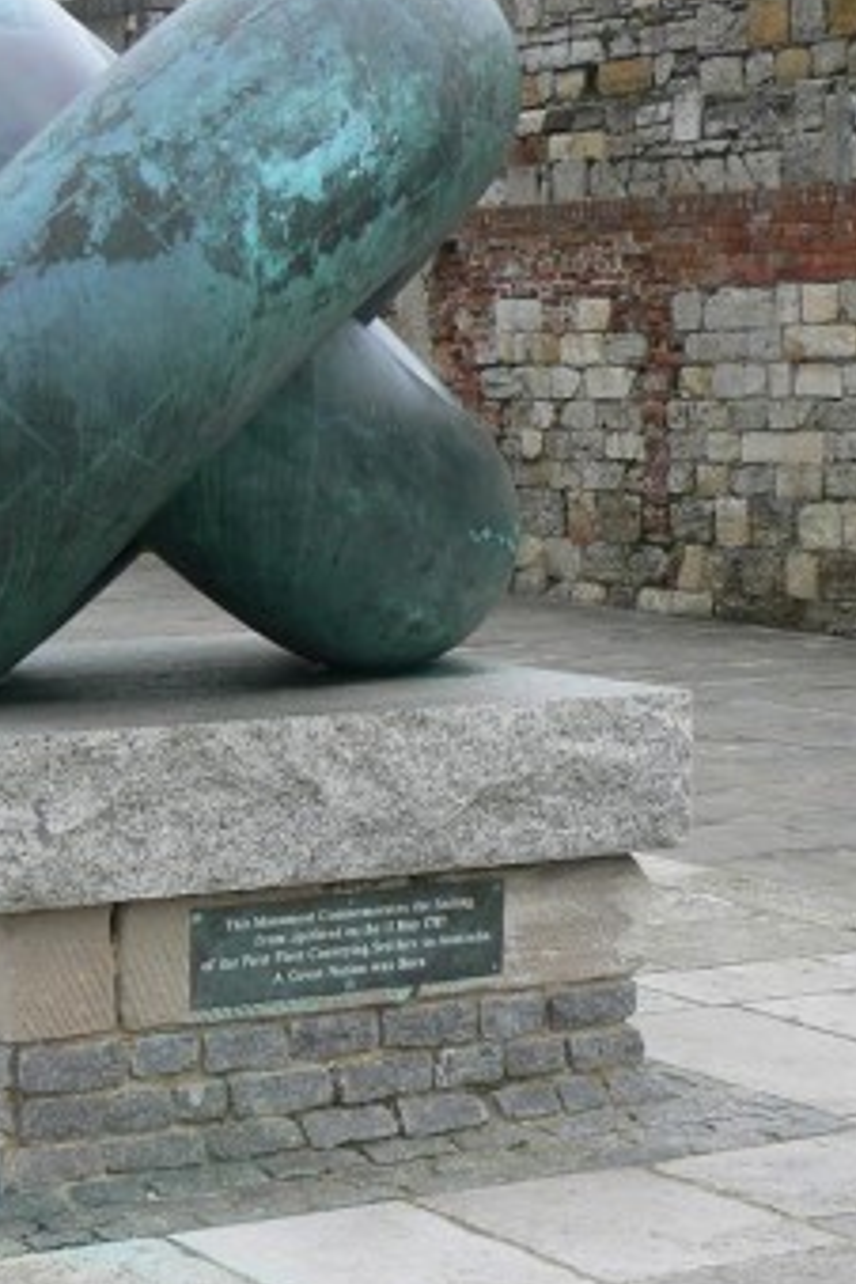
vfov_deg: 22.4
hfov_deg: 14.9
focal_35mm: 91
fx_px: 3245
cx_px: 182
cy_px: 716
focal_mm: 7.8
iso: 80
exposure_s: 1/100
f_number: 5
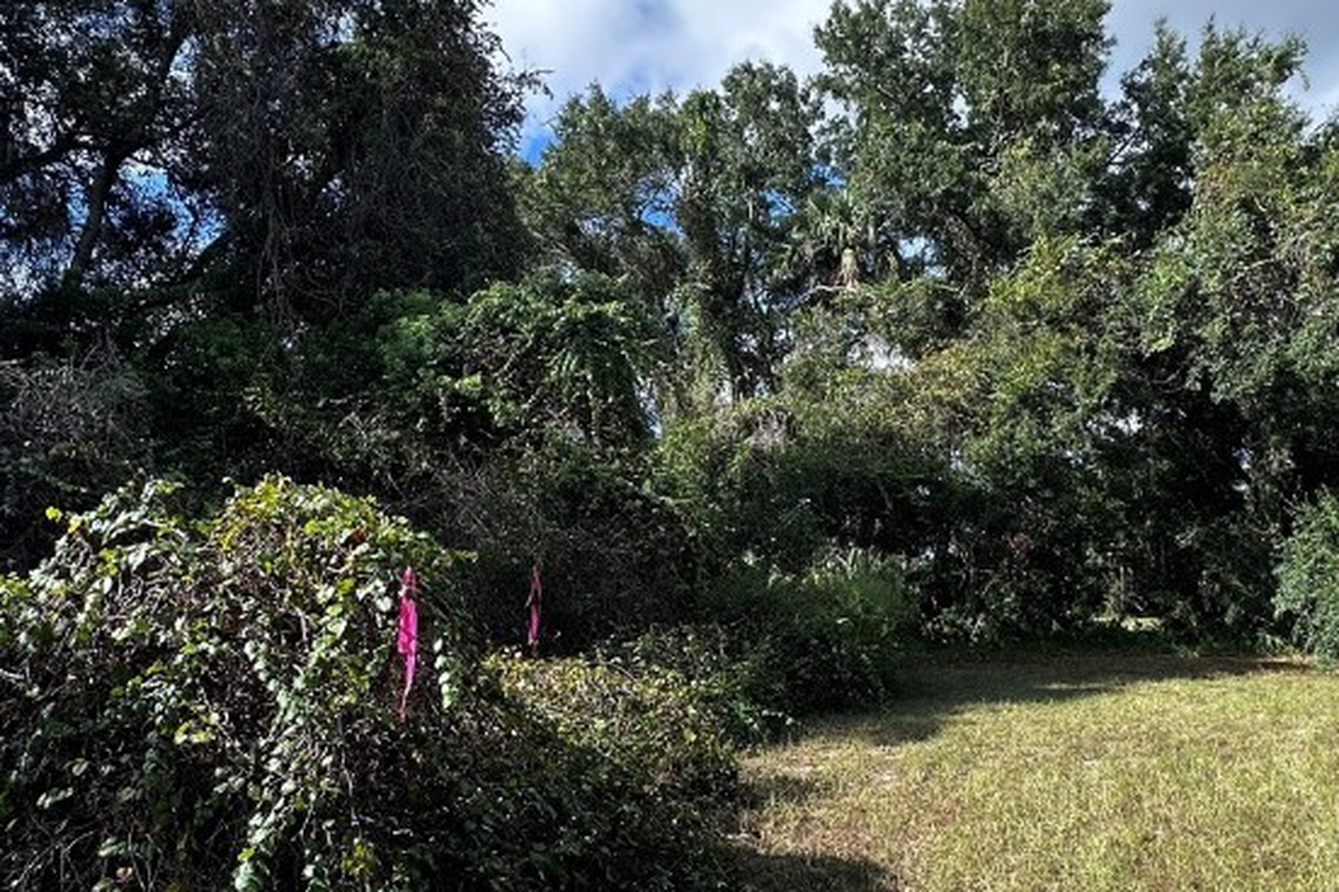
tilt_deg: +3.8
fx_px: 1004
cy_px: 548
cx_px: 682
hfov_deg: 67.4
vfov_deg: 47.6
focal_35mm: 27
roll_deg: +0.2
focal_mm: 2.22
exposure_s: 1/465
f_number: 2.2
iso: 40
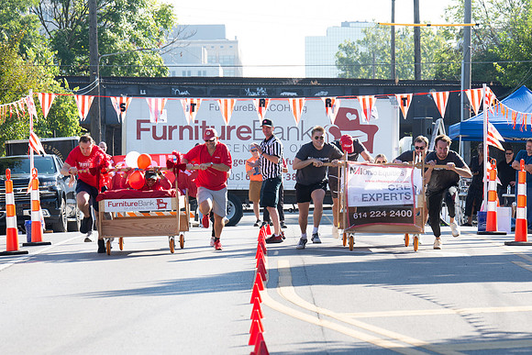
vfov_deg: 7.0
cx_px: 275
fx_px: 2920
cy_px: 167
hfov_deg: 10.4
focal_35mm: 198
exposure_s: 1/200
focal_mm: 155
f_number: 7.1
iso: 200
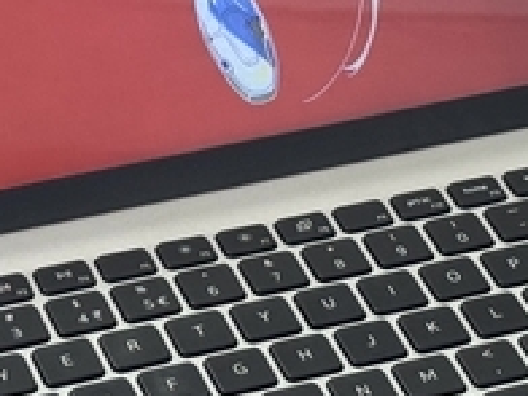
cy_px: 145
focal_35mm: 196
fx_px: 2990
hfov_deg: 10.1
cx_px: 296
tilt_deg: -35.9
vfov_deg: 7.6
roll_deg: -1.2
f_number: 1.78
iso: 50
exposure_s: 1/130
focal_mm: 6.76
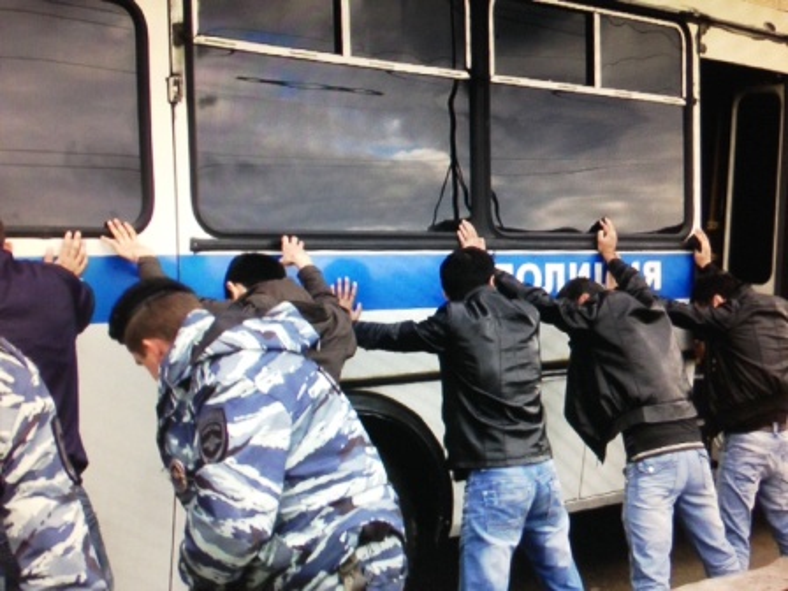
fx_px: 751
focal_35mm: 33
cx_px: 394
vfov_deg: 42.9
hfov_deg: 55.4
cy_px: 296
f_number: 2.4
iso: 125
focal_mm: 4.12
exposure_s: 1/20
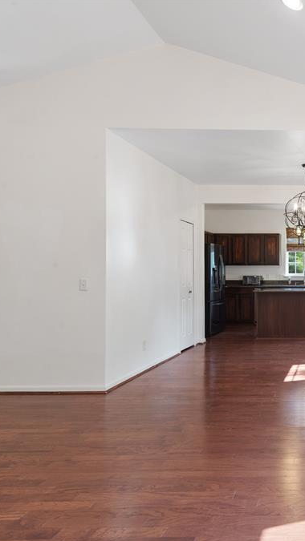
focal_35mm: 27
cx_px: 348
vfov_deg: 69.8
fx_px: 388
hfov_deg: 35.6
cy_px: 272
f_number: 9
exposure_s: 1/50
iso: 400
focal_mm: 17
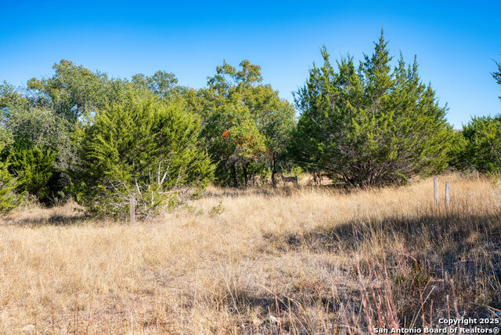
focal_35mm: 35
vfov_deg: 37.9
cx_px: 250
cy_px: 168
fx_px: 487
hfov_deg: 54.4
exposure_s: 1/250
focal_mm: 35
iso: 100
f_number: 11
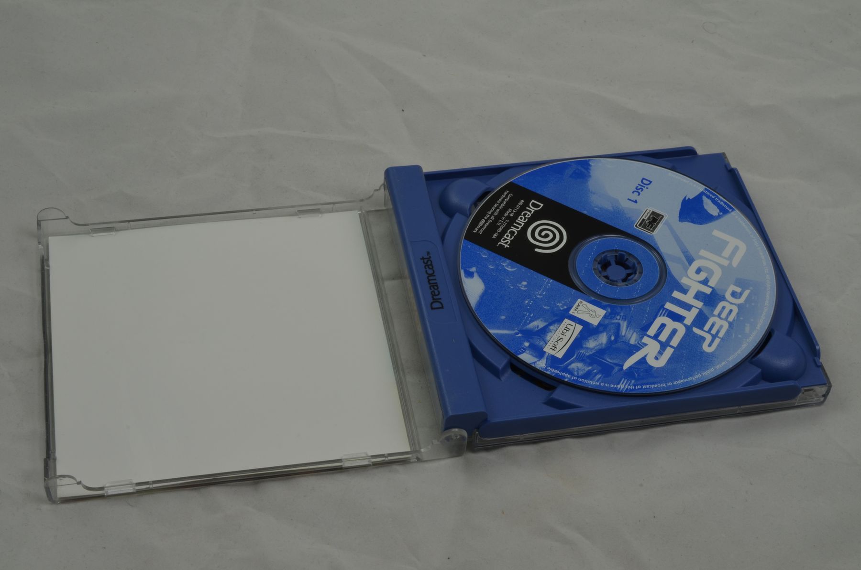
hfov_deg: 33.5
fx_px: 1432
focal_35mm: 60
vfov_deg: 22.5
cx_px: 430
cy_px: 285
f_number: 20
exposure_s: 1/3
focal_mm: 40
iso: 100
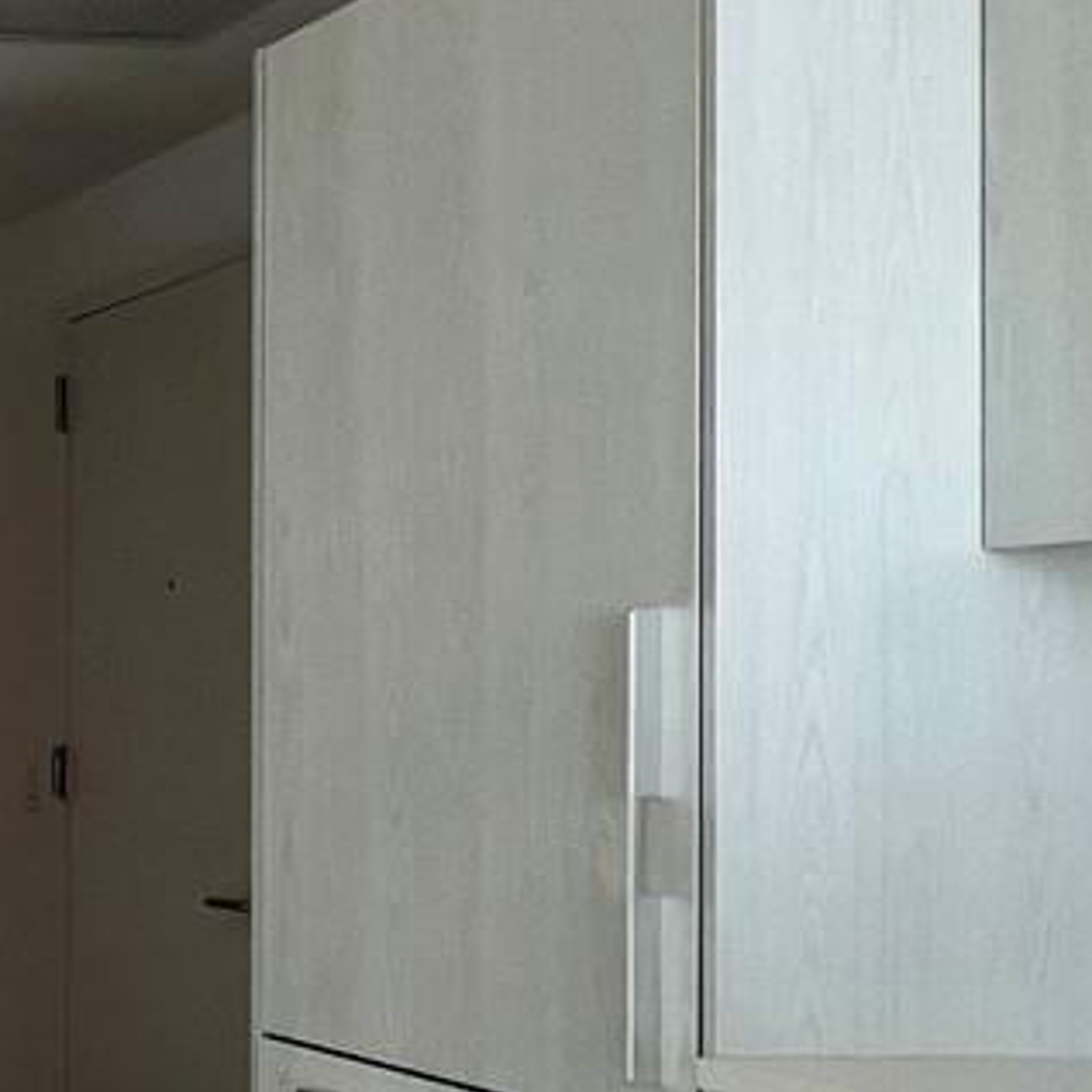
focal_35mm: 58
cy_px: 710
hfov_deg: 20.8
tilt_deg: +0.1
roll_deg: -0.4
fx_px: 2070
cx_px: -854
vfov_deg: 29.4
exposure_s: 1/99
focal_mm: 1.57
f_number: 1.8
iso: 50
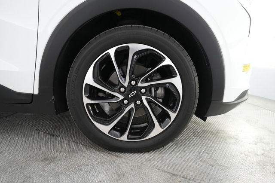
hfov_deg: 69.4
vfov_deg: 49.5
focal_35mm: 26
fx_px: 199
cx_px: 138
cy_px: 92
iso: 6400
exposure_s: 1/125
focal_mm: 26
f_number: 4.5
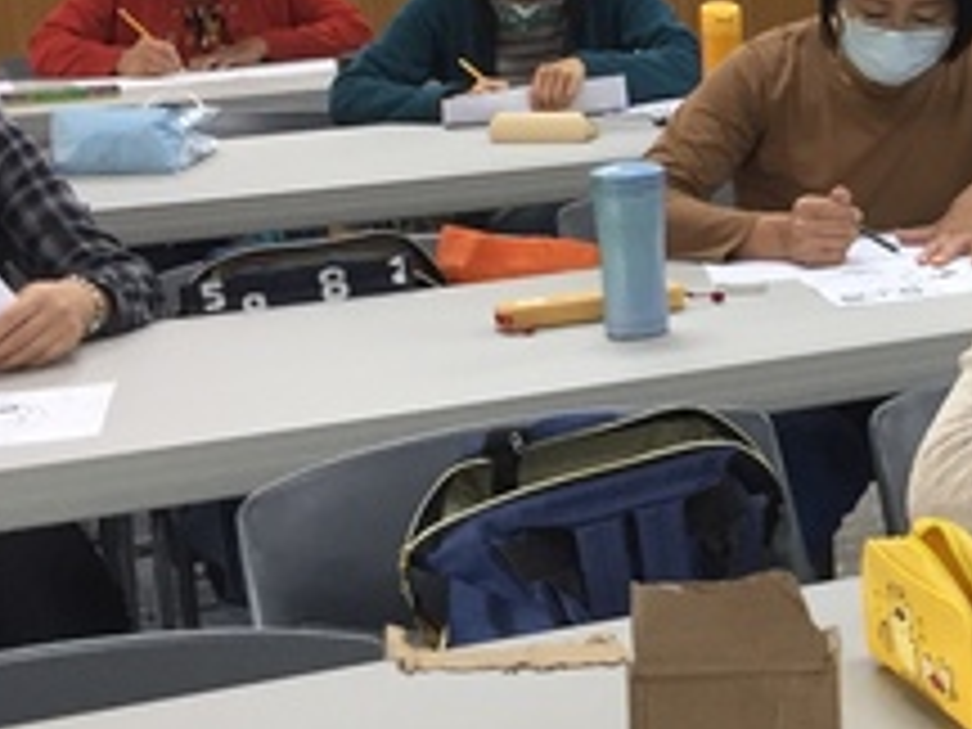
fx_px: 2639
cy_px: 97
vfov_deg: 15.6
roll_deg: +0.1
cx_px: 1192
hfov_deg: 19.5
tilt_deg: -7.2
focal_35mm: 94
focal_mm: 4.15
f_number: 2.2
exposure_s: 1/30
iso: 40
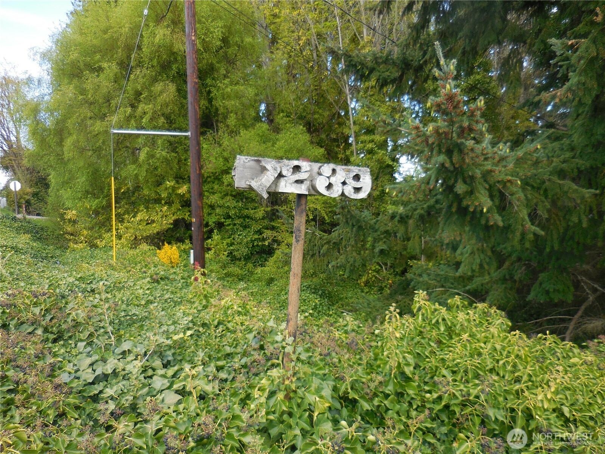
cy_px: 227
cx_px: 302
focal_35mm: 25
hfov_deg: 69.4
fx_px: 437
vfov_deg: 54.9
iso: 125
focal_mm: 4.5
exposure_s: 1/160
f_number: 3.3
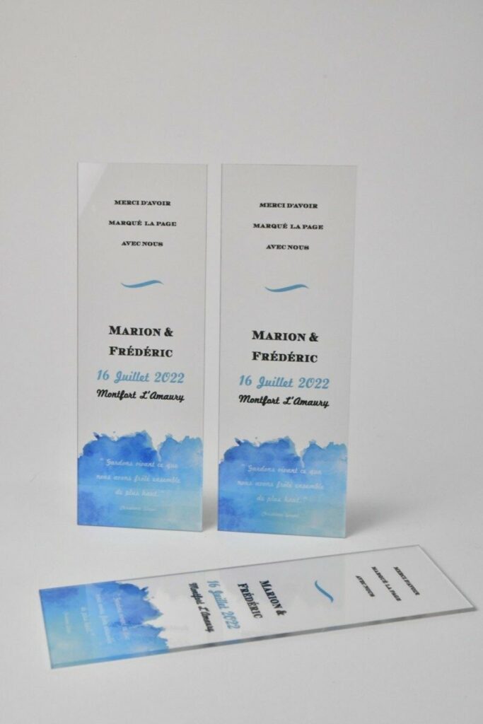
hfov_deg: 22.6
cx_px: 242
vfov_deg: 33.4
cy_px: 362
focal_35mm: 60
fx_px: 1207
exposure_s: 1/125
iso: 2500
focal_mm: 40
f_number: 18
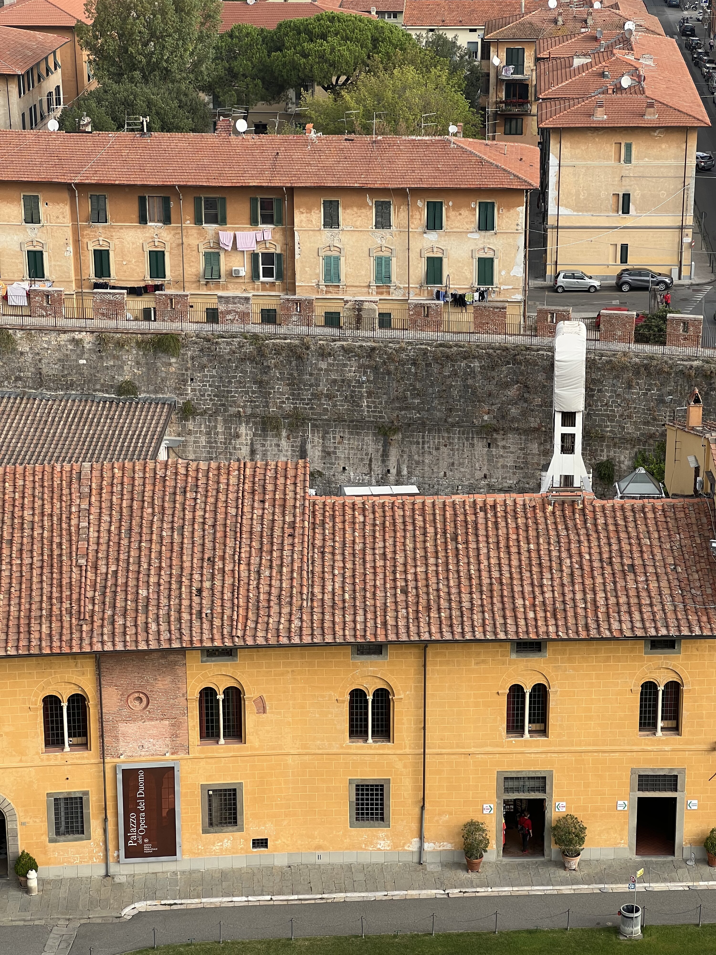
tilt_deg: -19.8
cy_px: 478
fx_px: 2124
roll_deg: +0.3
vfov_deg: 25.3
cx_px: 358
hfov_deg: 19.1
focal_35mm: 77
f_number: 2.8
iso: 32
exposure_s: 1/359
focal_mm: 9
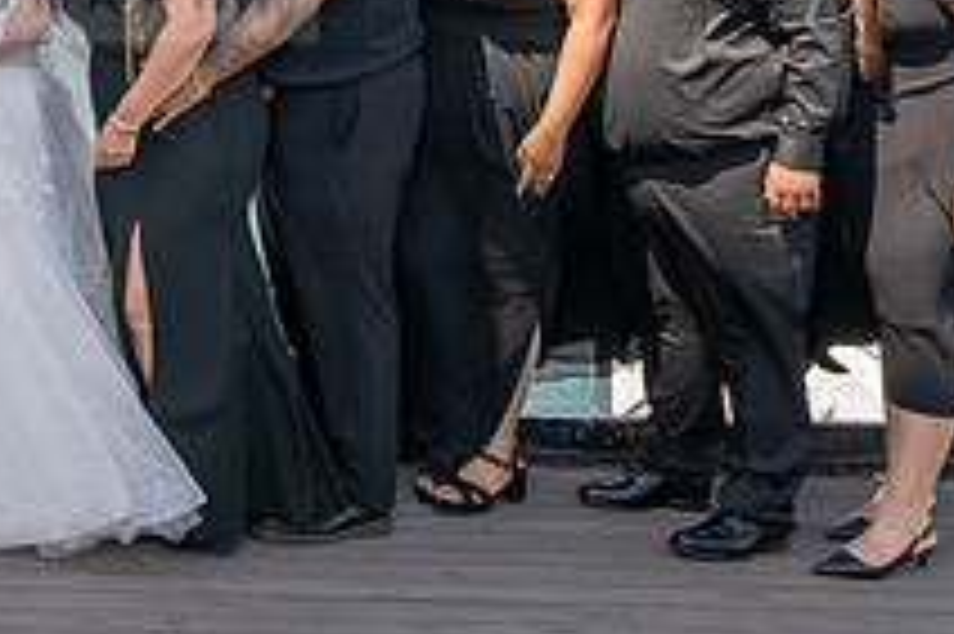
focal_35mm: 74
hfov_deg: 25.6
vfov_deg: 17.7
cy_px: -65
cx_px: -63
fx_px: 1959
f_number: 10
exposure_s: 1/200
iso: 200
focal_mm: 27
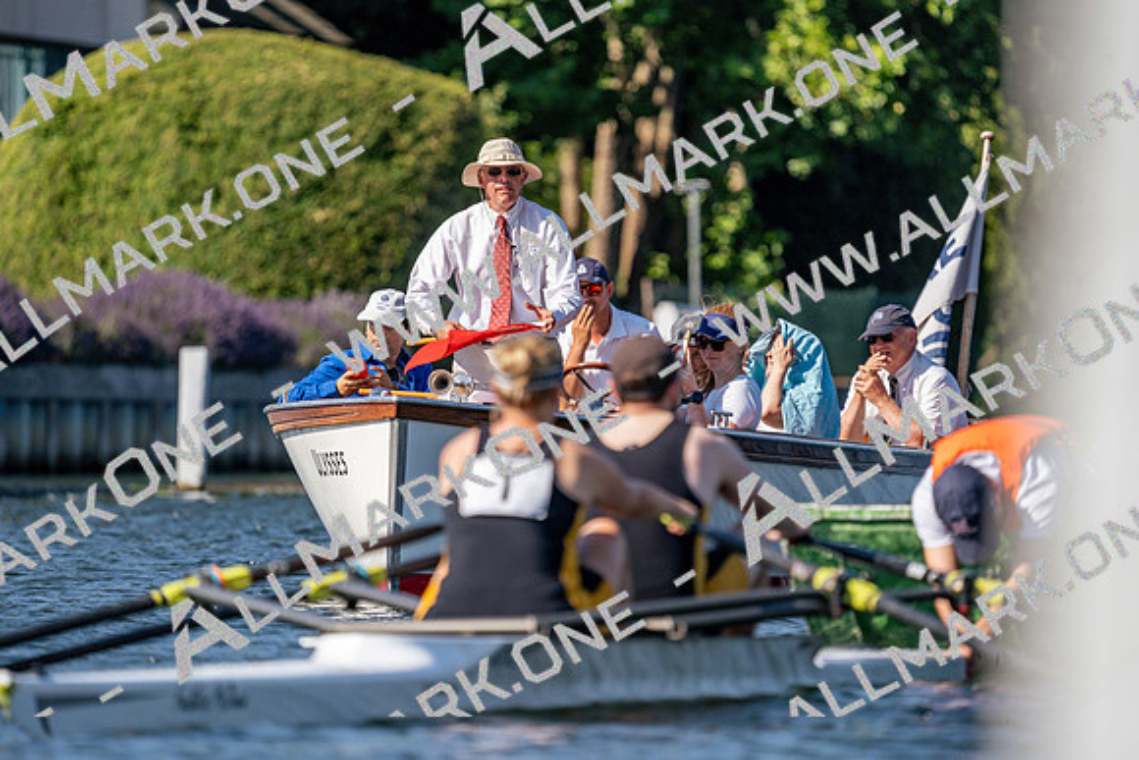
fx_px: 15822
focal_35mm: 500
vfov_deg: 2.8
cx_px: 570
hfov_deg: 4.1
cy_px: 380
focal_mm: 500
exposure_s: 1/1600
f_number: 6.3
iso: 250
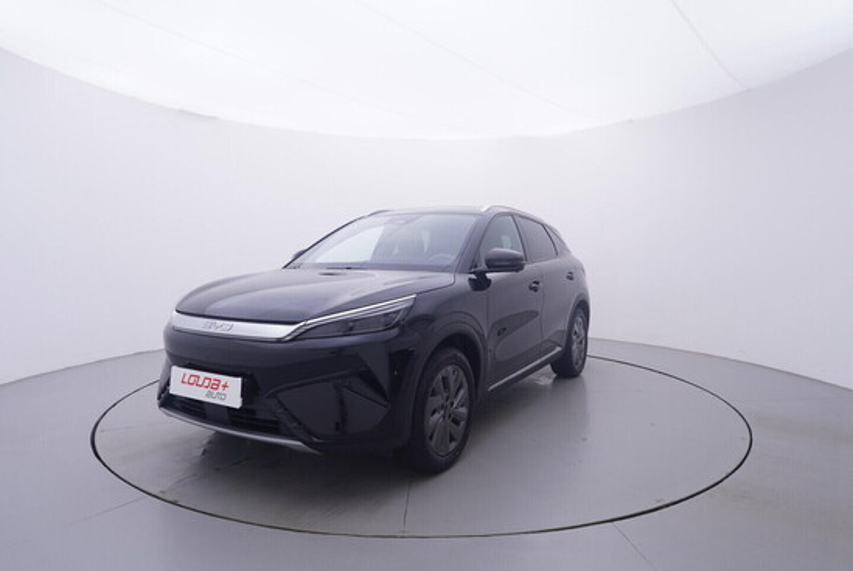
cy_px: 286
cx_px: 426
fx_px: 534
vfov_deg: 56.2
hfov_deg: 77.3
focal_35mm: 22
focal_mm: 15
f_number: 5
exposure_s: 1/80
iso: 200
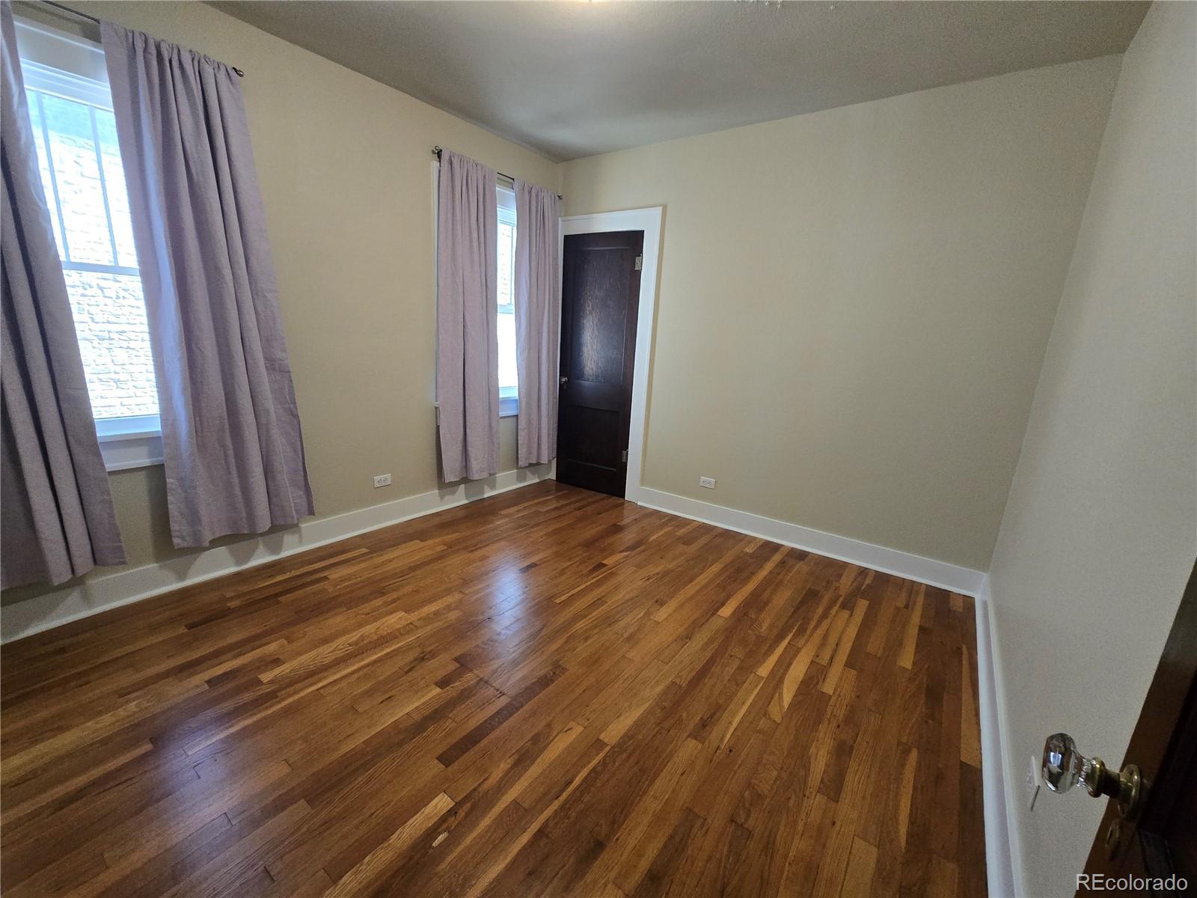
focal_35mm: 13
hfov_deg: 106.2
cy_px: 449
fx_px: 450
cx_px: 598
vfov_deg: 89.9
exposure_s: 1/60
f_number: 2.2
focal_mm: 2.2
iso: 320
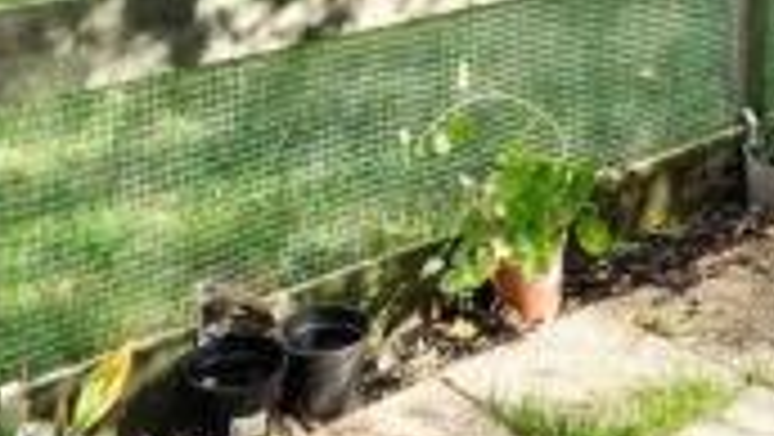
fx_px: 1232
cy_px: -317
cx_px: 556
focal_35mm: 60
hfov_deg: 34.3
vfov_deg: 17.0
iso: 250
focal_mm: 10
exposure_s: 1/400
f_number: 8
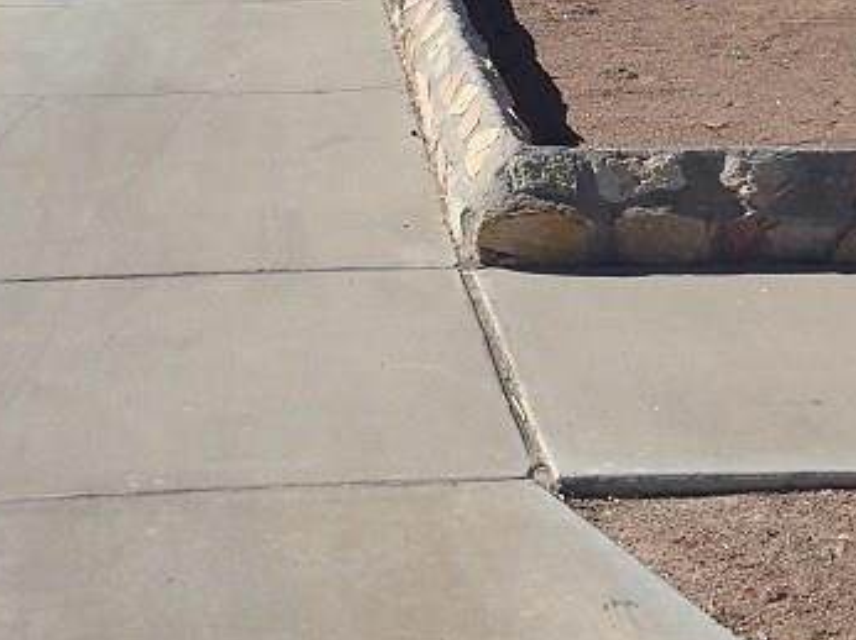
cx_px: 440
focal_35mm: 74
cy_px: -163
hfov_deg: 26.3
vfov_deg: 18.6
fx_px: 1829
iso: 100
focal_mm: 4.5
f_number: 8
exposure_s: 1/250
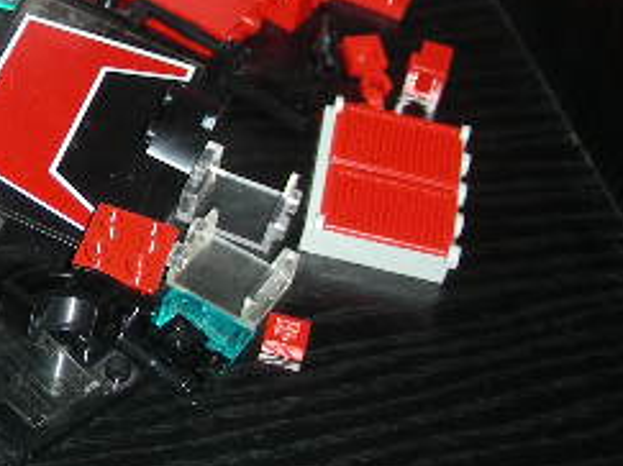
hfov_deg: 18.6
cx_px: -136
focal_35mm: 100
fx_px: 1799
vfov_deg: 14.8
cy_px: 172
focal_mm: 6.3
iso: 50
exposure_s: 1/60
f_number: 3.5
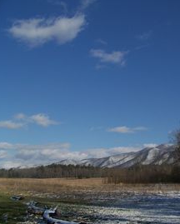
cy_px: 113
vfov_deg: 38.7
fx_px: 319
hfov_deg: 31.0
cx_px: 134
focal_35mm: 48
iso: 64
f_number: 4
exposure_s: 1/1250
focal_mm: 5.85
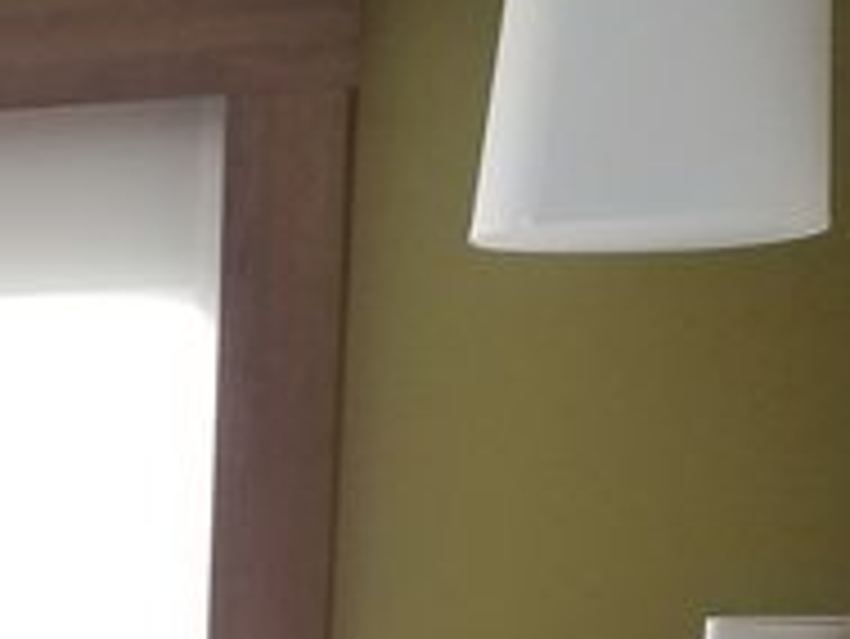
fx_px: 2703
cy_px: 1084
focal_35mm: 110
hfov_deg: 15.8
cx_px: -576
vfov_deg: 12.5
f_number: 1.7
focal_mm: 4.2
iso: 100
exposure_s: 1/60
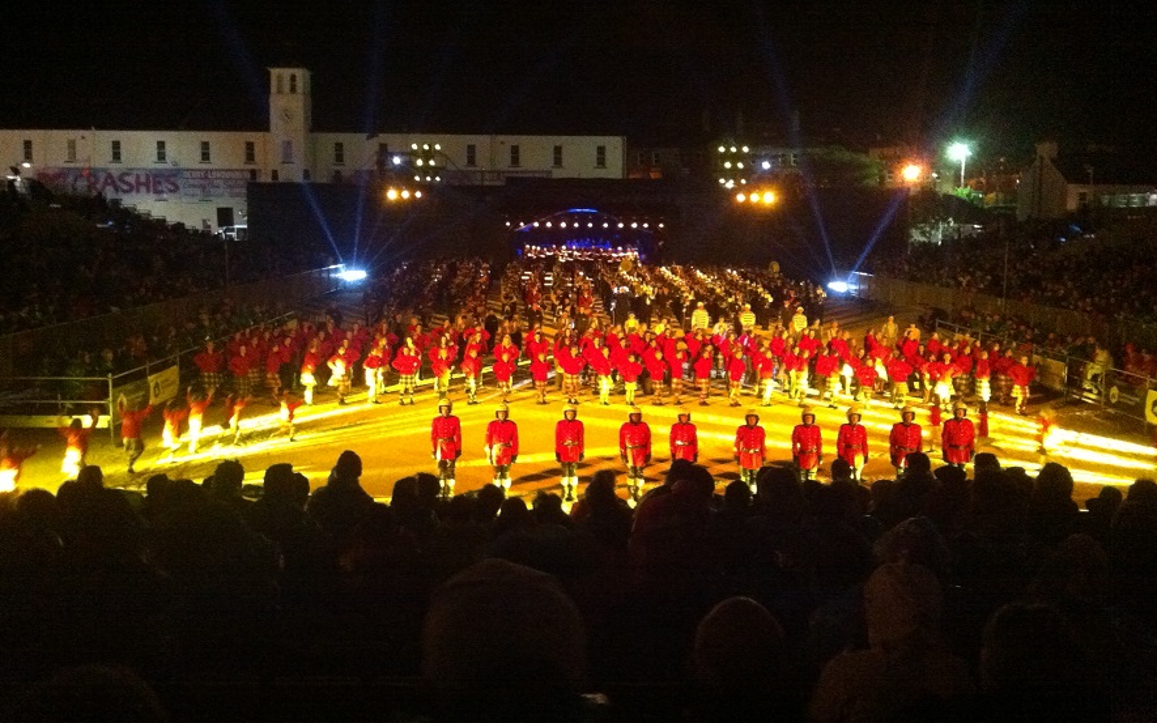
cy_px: 316
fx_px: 1198
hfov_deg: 51.5
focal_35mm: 38
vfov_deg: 33.5
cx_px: 571
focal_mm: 3.85
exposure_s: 1/15
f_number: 2.8
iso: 1000
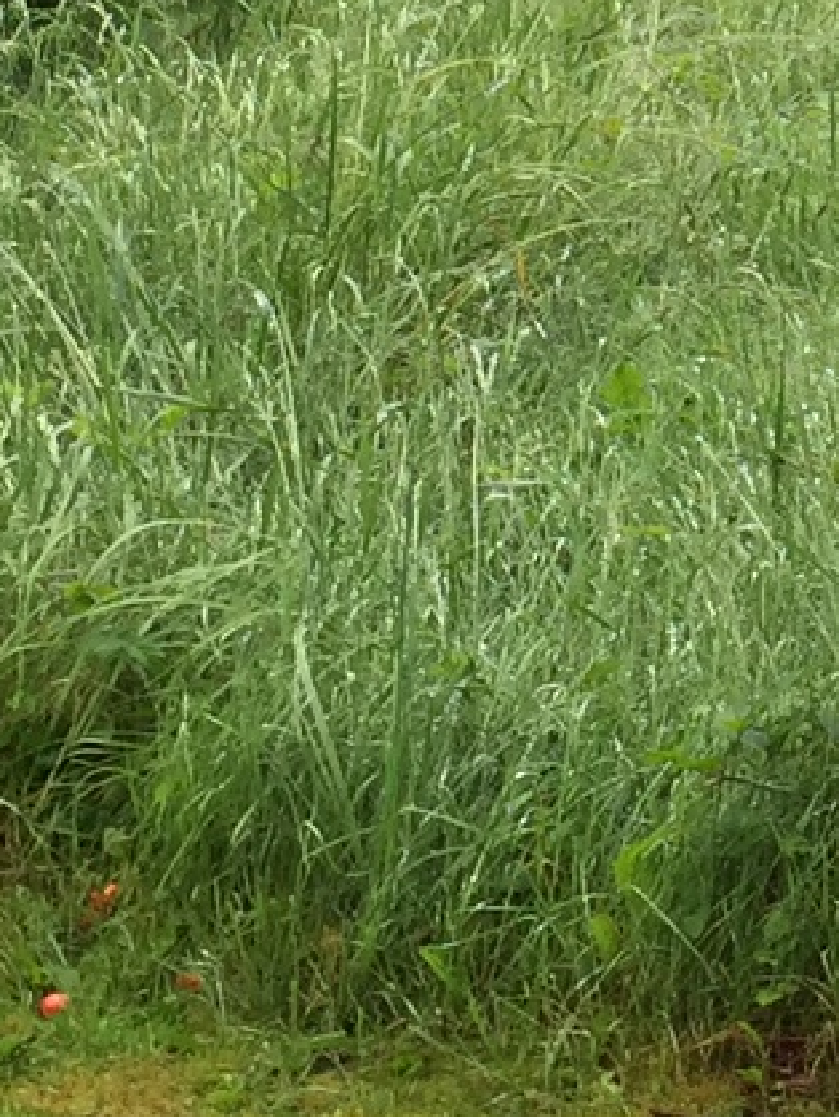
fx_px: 4584
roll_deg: -2.9
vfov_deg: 13.2
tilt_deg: -2.2
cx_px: 1106
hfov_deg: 10.2
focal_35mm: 142
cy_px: -481
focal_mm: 4.15
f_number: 2.2
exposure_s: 1/565
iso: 32
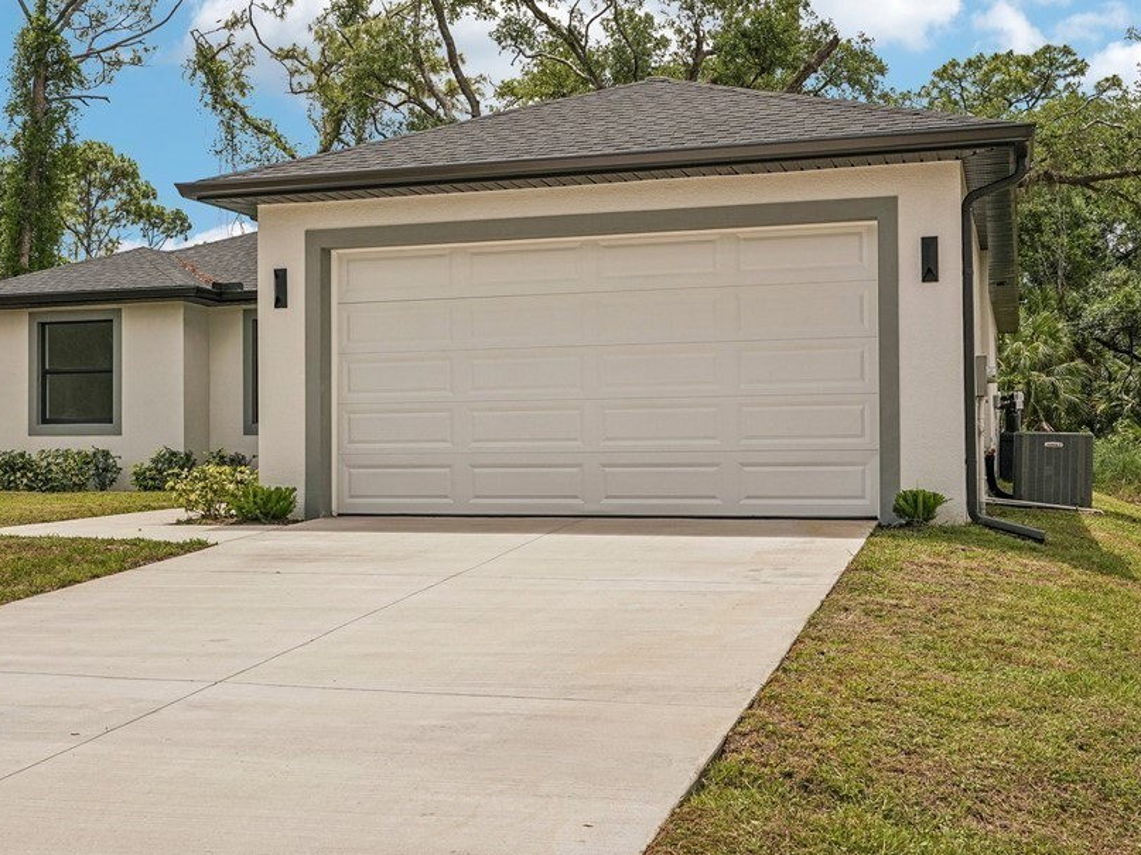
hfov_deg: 42.3
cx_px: 484
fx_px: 1471
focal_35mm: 45
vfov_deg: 32.4
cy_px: 420
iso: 400
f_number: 8
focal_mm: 34.5
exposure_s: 1/1000
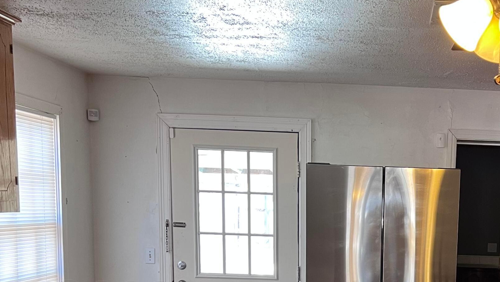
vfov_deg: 21.5
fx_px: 703
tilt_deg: -8.4
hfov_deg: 37.4
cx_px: 417
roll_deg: -2.1
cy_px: 305
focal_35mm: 53
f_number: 1.5
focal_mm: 5.7
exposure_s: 1/60
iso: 125
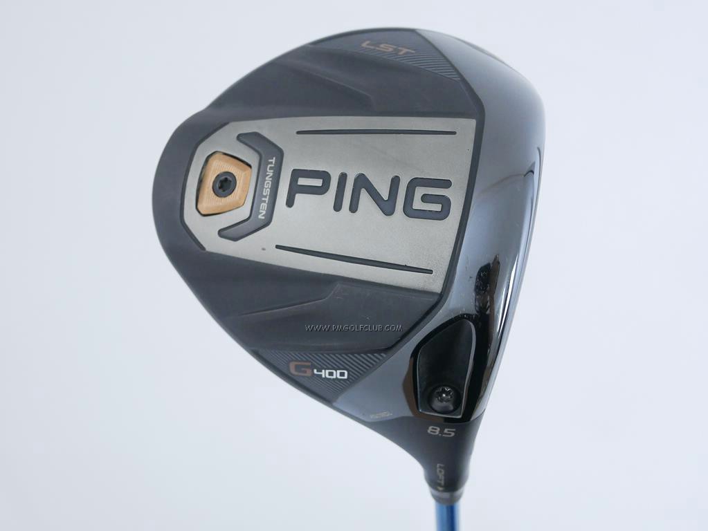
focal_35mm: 50
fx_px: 1023
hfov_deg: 38.2
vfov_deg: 29.1
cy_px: 266
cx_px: 354
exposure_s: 1/60
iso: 1600
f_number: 4.5
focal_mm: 25
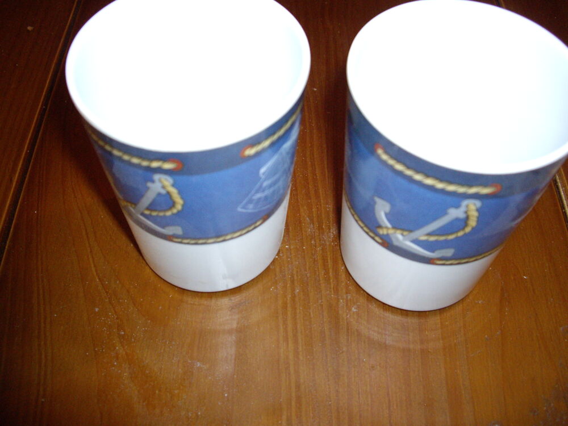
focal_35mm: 38
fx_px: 624
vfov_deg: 37.7
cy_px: 213
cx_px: 284
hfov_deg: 49.0
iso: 400
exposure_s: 1/40
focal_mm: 7.9
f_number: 2.8
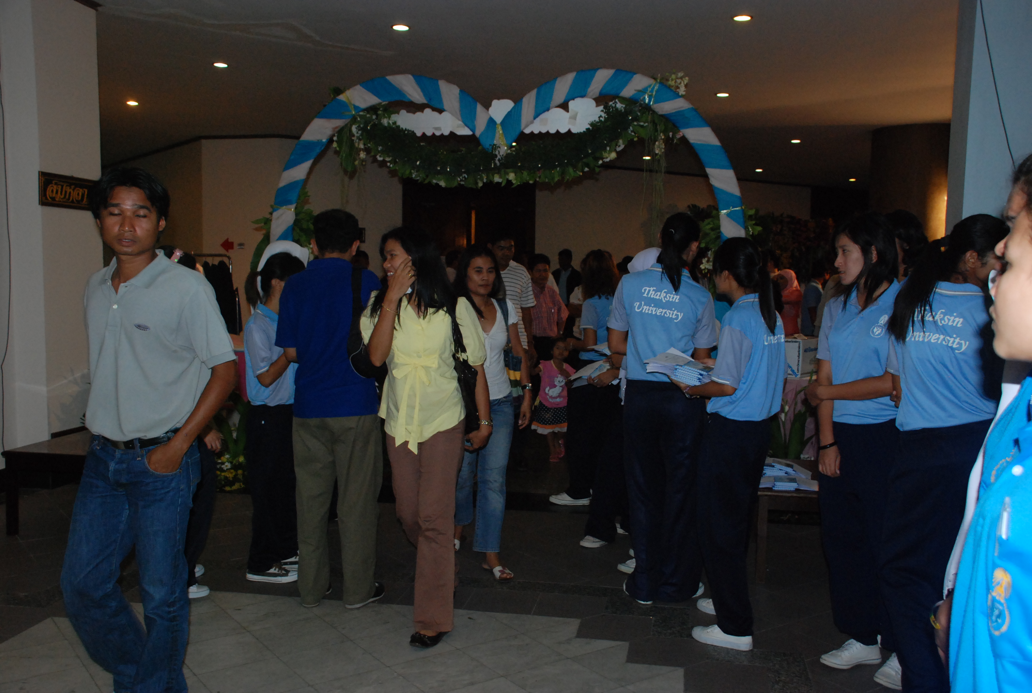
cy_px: 346
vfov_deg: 40.1
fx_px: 948
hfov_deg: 57.1
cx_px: 516
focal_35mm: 33
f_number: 5
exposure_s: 1/60
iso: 1000
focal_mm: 22
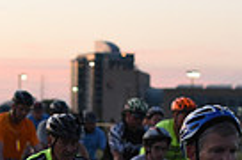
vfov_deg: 6.3
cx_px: 125
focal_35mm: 214
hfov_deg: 9.6
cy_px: 276
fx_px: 1435
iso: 2500
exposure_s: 1/400
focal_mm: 50
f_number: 2.8
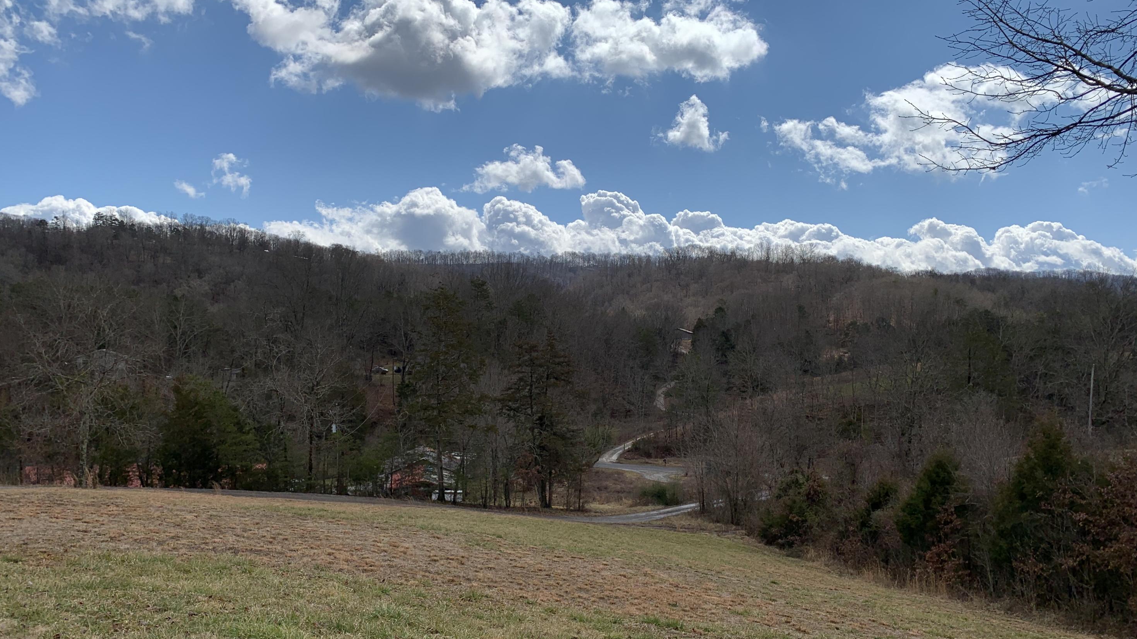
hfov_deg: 66.1
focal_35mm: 29
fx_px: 874
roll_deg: -0.9
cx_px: 563
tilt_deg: -3.1
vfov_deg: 40.1
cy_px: 358
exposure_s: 1/4673
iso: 25
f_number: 1.8
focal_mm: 4.25
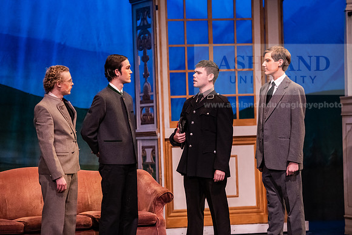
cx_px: 176
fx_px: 1516
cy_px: 118
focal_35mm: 155
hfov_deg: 13.2
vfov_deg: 8.9
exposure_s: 1/250
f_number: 3.2
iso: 4000
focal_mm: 155
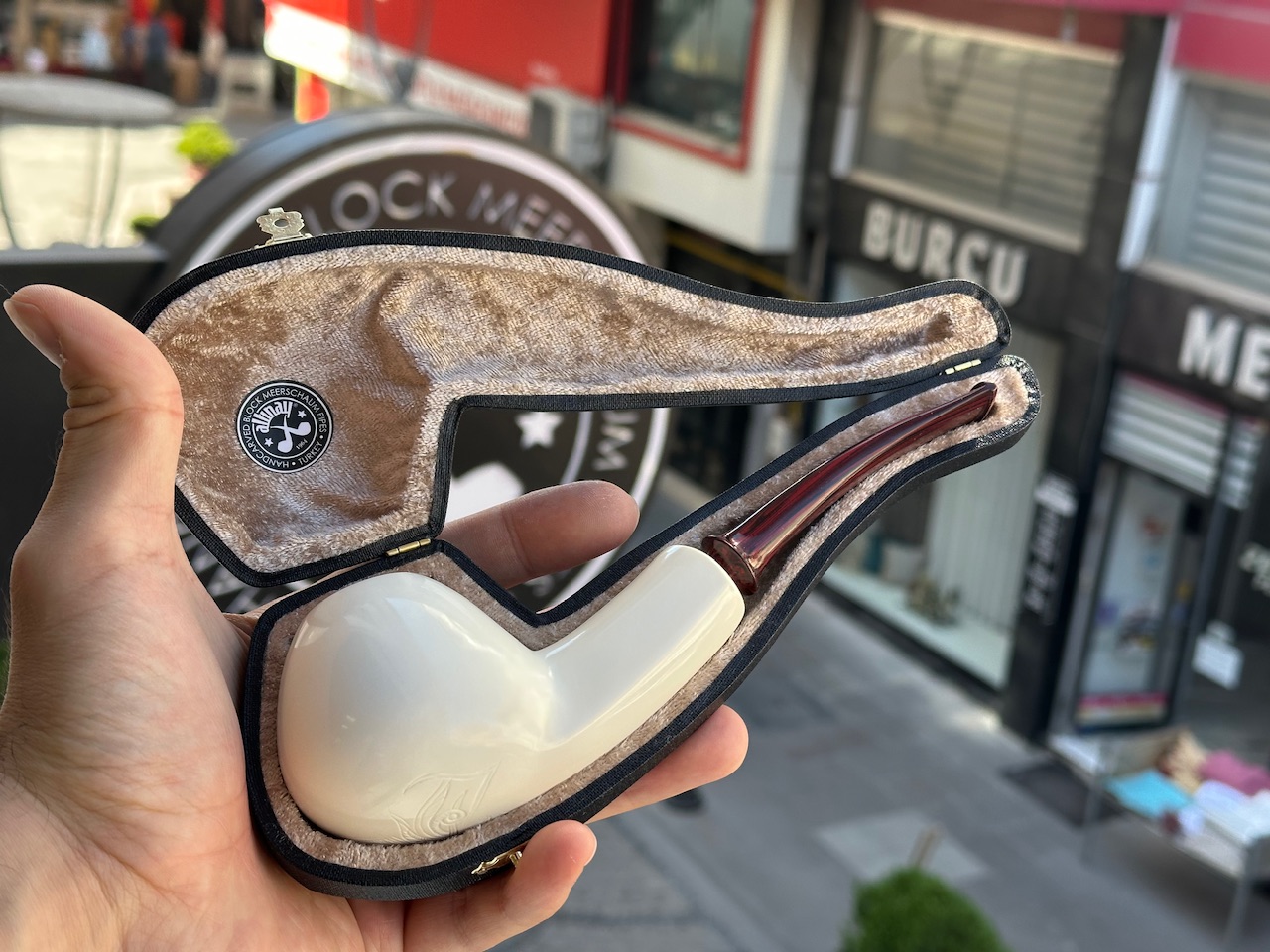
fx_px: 1761
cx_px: 635
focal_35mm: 48
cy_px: 476
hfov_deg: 39.7
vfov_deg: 30.3
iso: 64
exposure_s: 1/407
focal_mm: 6.86
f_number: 1.78
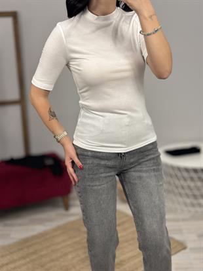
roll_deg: +3.5
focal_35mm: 48
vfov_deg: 39.6
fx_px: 375
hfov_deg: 30.3
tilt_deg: -35.9
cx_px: 102
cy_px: 136
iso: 64
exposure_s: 1/100
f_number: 1.78
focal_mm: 6.86
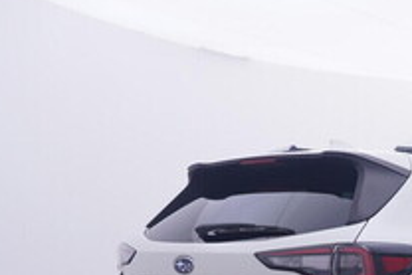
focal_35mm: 59
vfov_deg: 22.1
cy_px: 270
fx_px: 679
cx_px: 530
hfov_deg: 28.1
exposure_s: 1/80
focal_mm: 15
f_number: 5
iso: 200
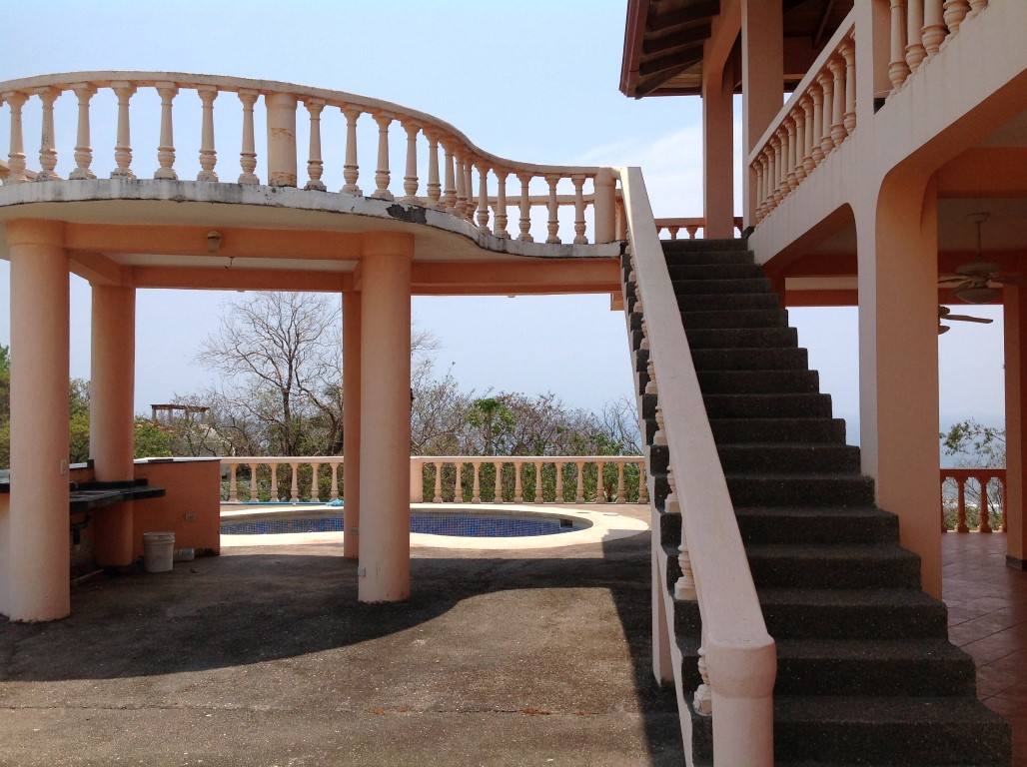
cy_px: 384
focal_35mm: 35
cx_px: 514
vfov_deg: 40.6
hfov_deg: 52.7
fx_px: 1037
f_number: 2.4
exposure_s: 1/2747
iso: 50
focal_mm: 4.28
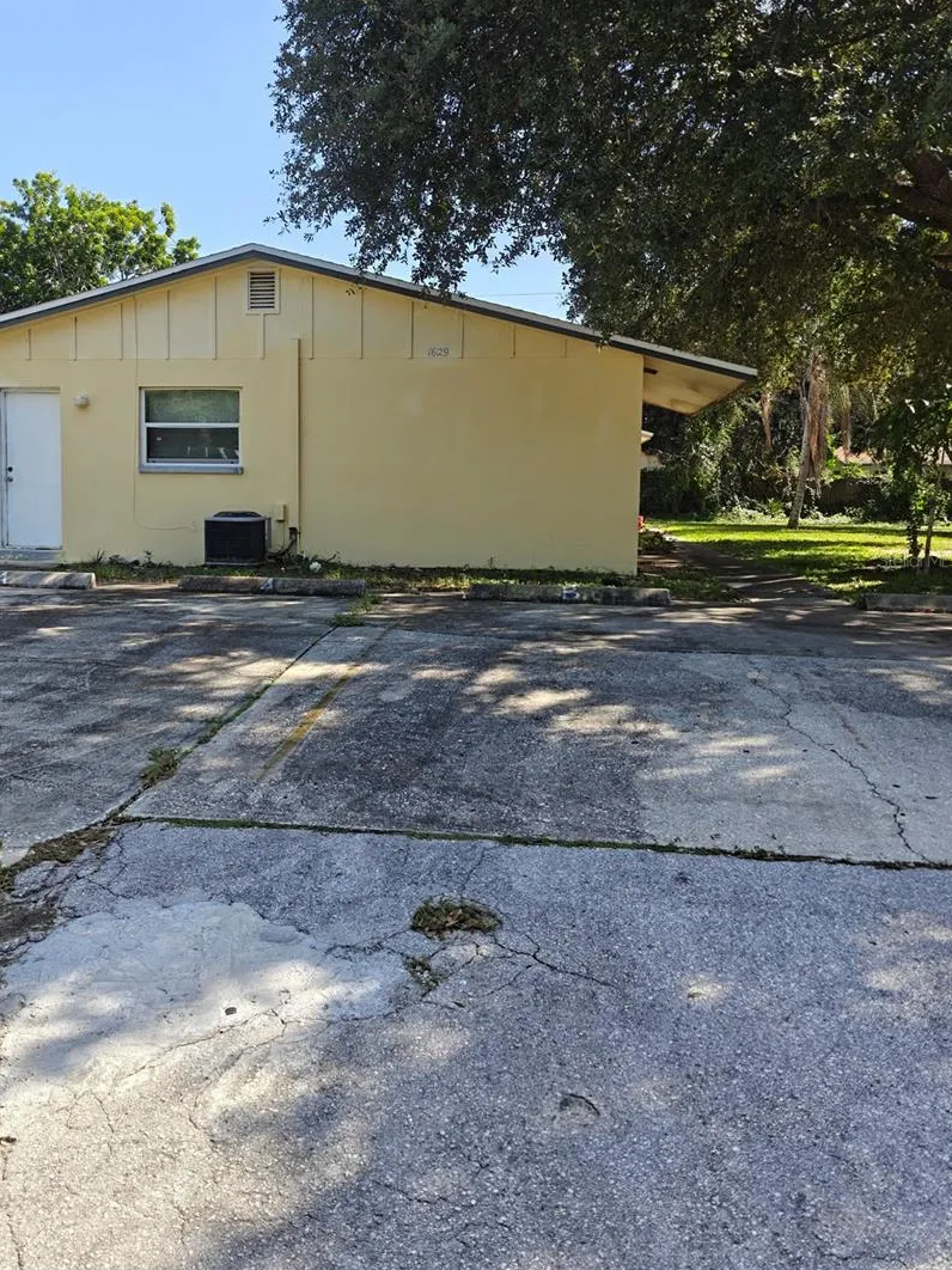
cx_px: 425
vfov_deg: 67.1
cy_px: 560
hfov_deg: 52.9
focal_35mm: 26
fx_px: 954
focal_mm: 6.06
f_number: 1.6
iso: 64
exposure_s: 1/617
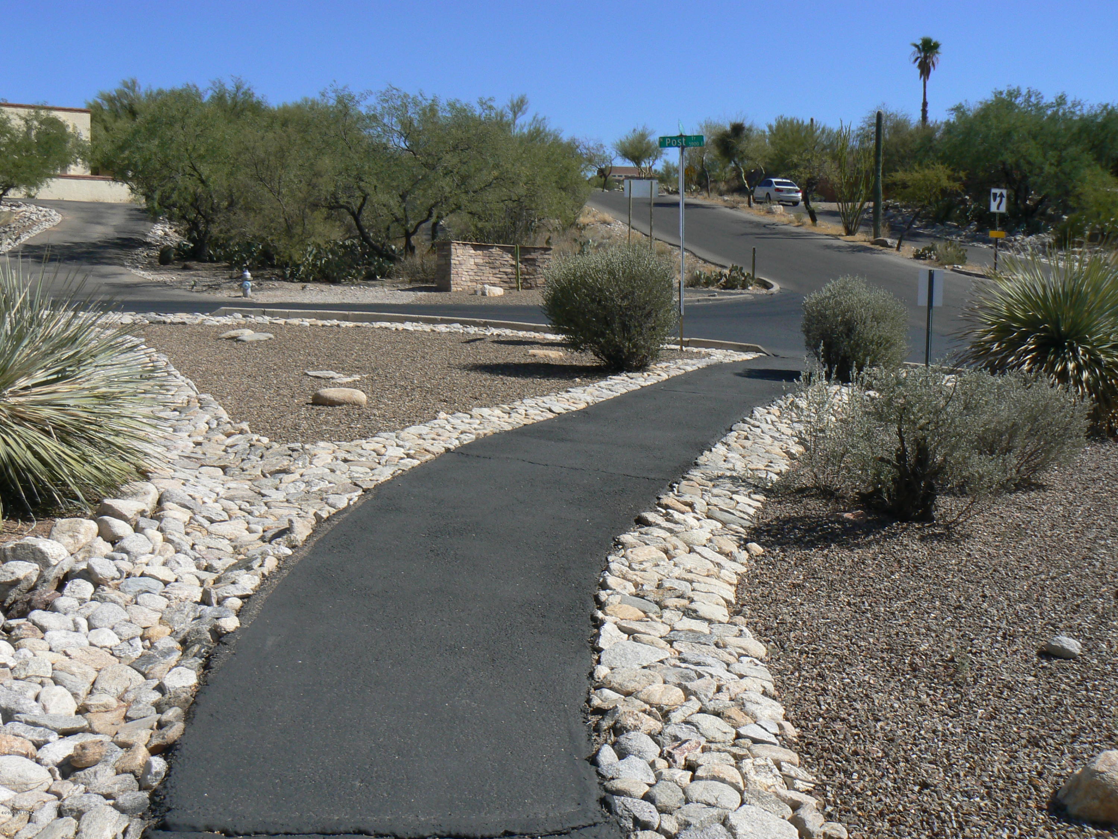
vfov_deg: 39.7
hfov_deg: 51.4
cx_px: 559
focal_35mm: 36
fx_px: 1163
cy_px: 420
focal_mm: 6
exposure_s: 1/400
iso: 80
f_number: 8
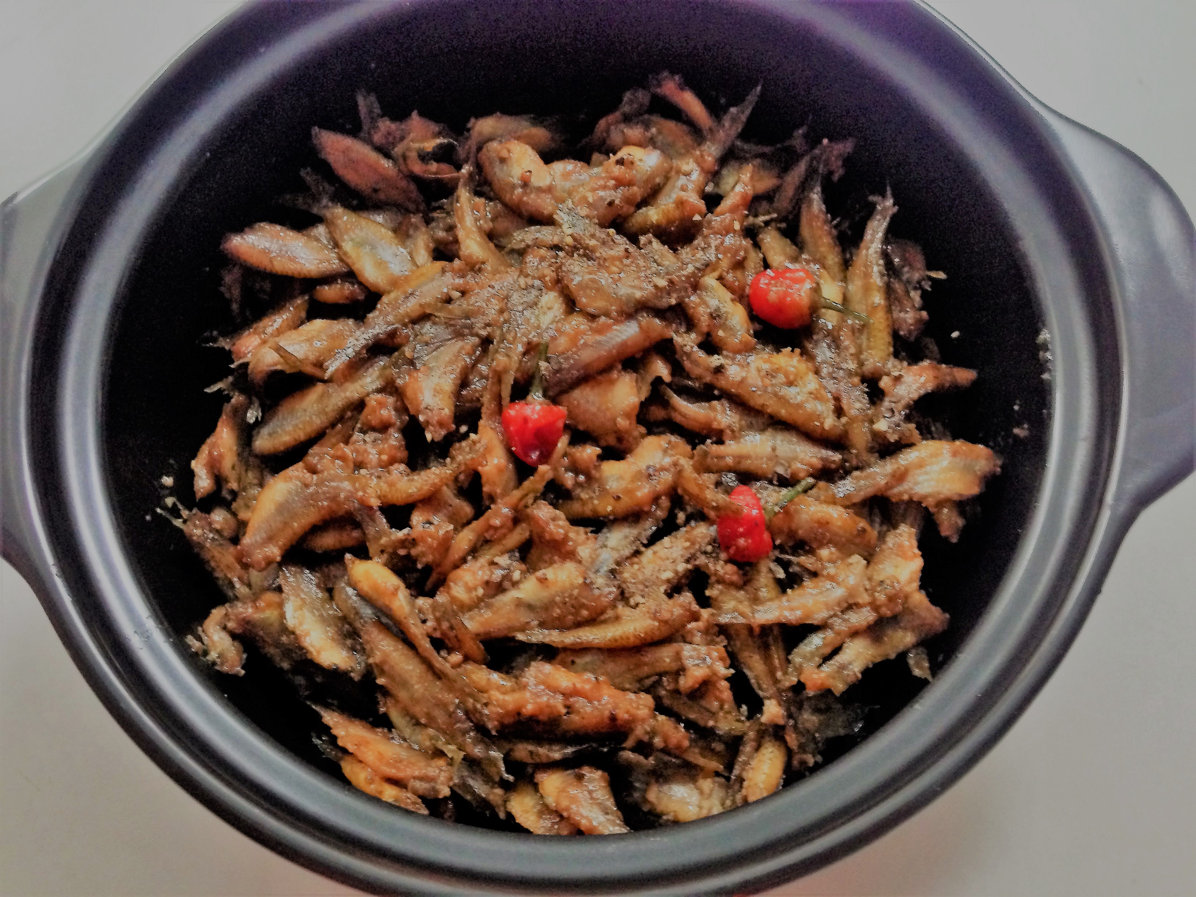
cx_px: 598
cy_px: 448
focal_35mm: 33
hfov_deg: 55.4
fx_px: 1140
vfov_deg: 42.9
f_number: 2.4
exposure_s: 1/17
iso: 320
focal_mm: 4.12
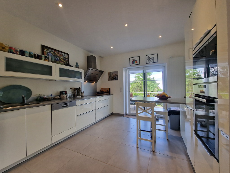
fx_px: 86
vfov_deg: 89.9
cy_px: 86
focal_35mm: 13
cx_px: 115
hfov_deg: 106.2
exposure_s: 1/100
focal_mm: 2.2
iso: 80
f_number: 2.2
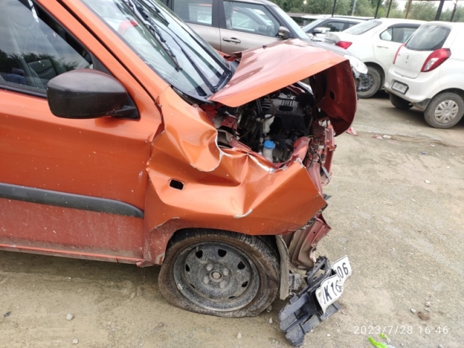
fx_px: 335
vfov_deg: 54.9
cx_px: 232
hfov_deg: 69.4
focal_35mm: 25
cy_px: 174
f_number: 1.79
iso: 112
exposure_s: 1/103
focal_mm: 4.74
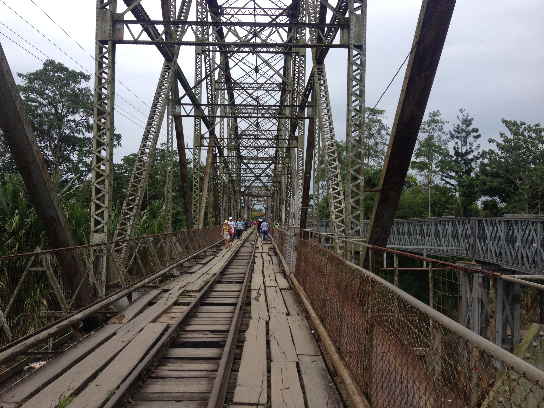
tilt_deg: -2.1
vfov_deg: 40.7
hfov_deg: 52.6
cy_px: 204
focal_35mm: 35
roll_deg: -0.7
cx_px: 272
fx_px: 550
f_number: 2.4
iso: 50
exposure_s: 1/1151
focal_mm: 4.28
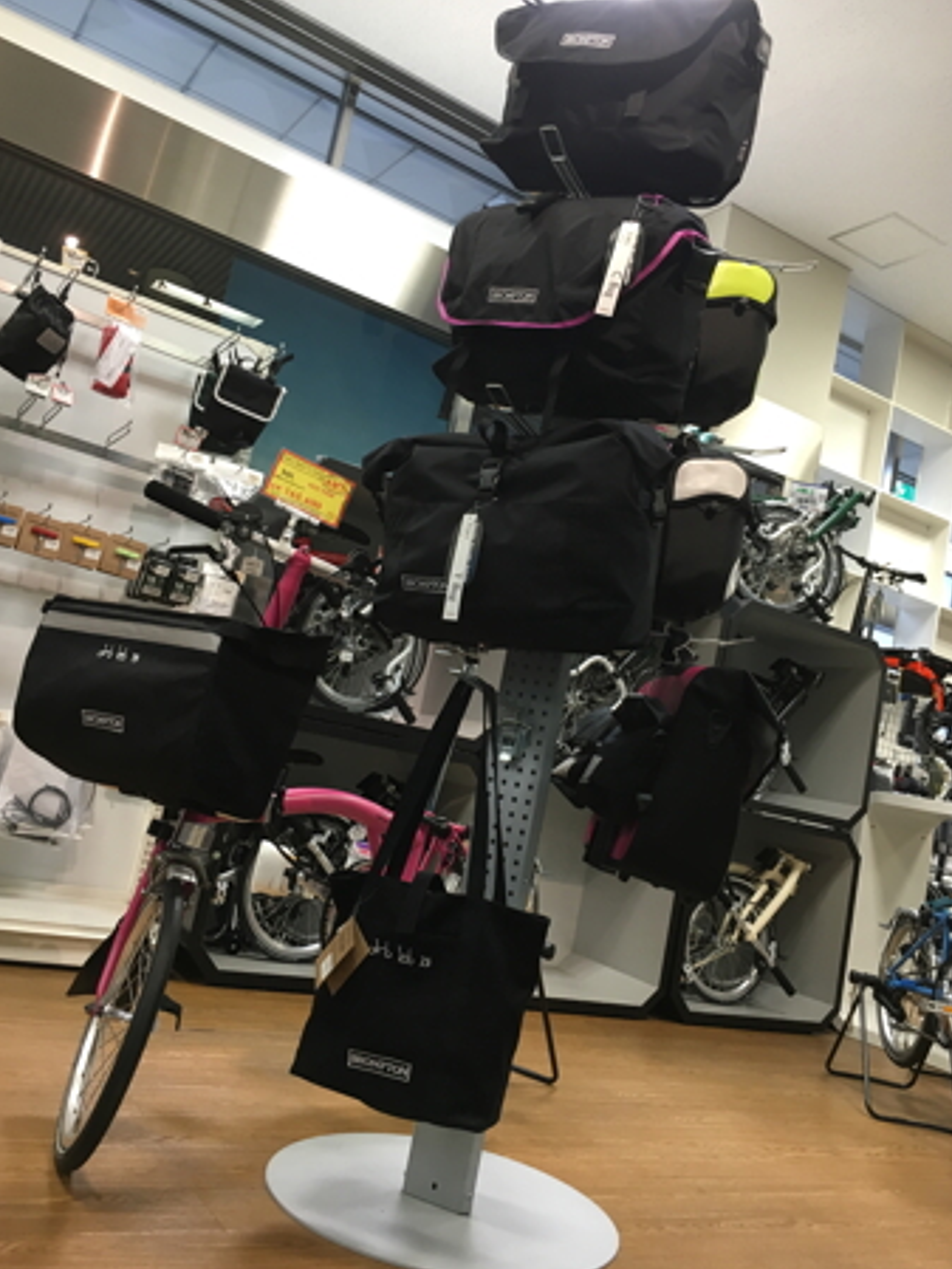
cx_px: 492
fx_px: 1136
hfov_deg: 45.5
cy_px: 608
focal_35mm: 31
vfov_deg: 58.3
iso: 64
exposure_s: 1/30
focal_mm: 4.15
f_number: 2.2
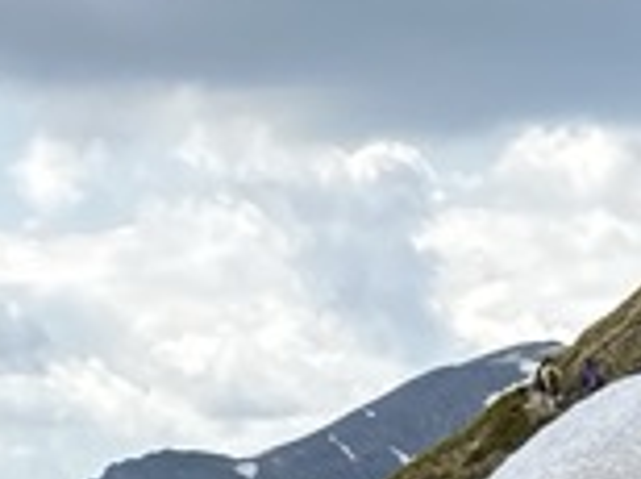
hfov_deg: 11.5
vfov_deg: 7.8
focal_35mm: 160
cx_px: 1116
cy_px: 1504
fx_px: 2958
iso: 80
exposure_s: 1/1916
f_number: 1.78
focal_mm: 6.86
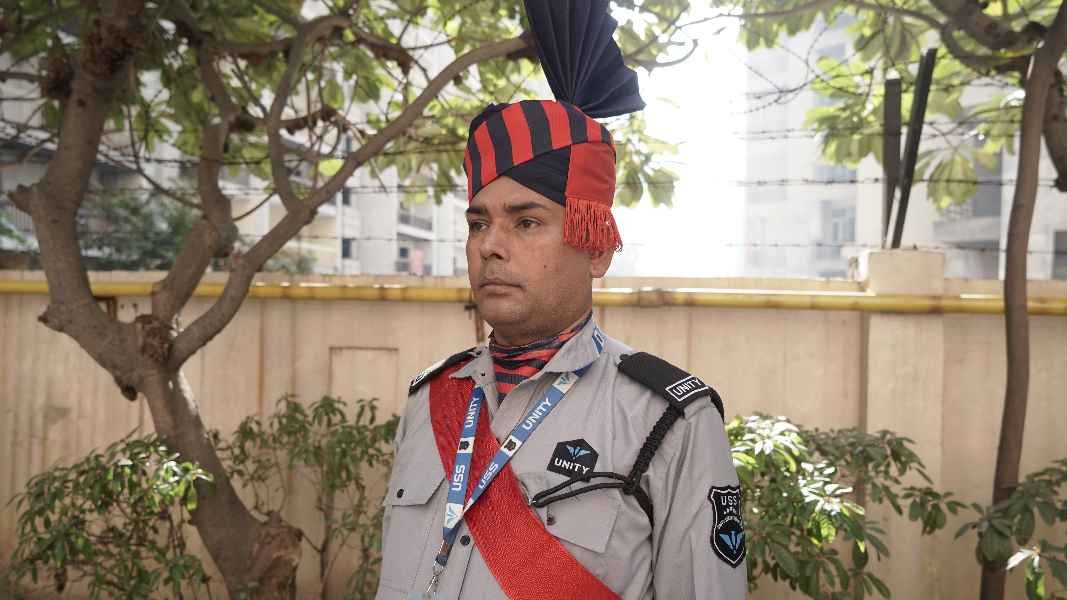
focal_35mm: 26
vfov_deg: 44.3
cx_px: 547
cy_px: 329
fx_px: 736
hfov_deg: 71.9
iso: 250
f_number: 4
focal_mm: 24
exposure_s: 1/200
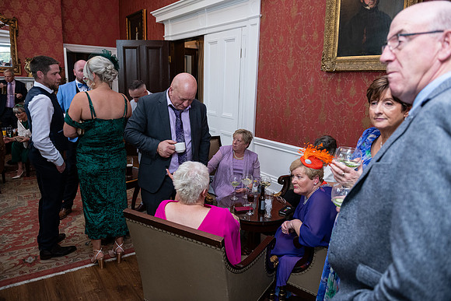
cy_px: 150
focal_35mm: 26
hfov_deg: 69.4
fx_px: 326
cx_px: 226
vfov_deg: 49.6
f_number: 3.5
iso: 800
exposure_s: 1/160
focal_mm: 26
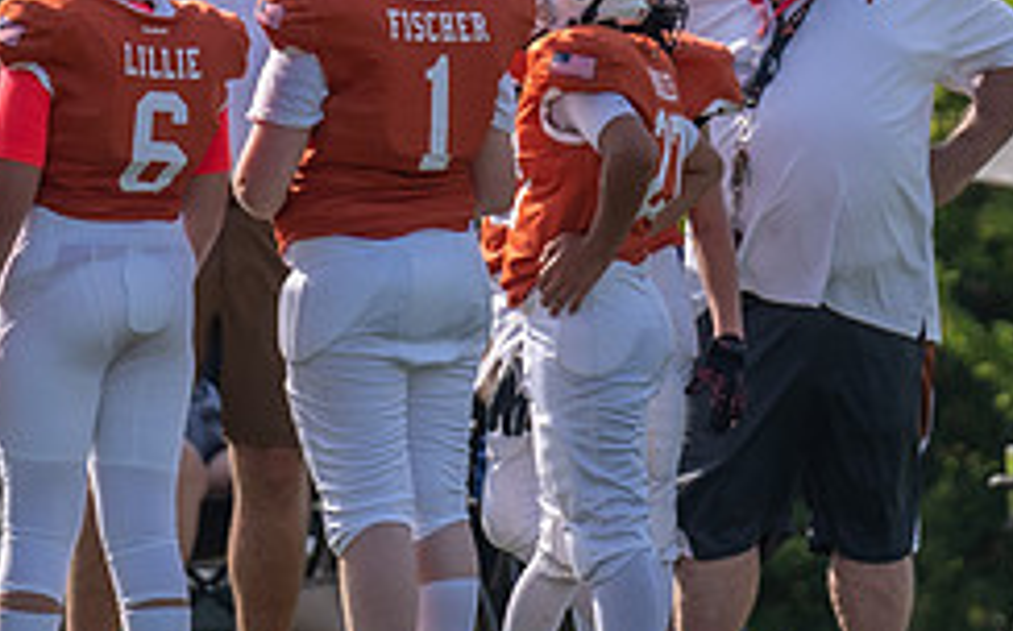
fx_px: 25320
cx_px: -57
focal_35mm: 918
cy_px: -3
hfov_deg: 2.3
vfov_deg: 1.4
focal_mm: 200
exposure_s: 1/1250
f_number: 3.5
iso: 100
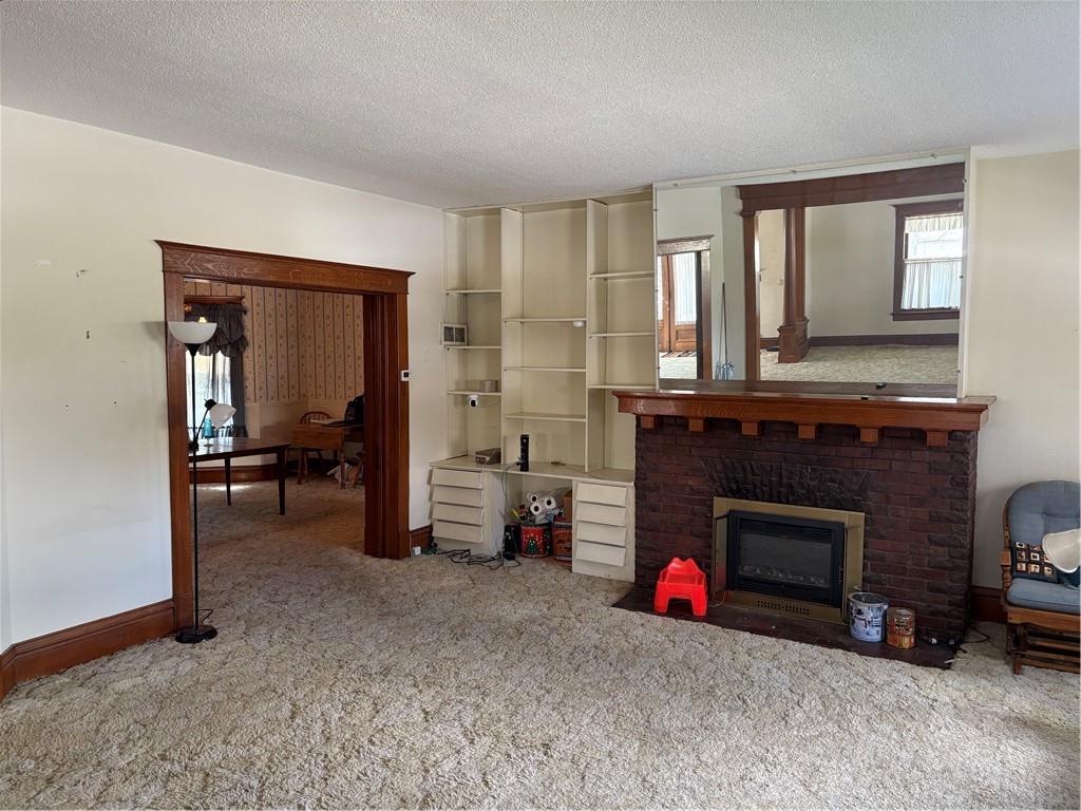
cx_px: 540
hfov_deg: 67.3
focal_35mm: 26
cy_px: 406
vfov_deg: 53.1
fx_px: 812
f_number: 1.6
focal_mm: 5.96
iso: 200
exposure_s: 1/60
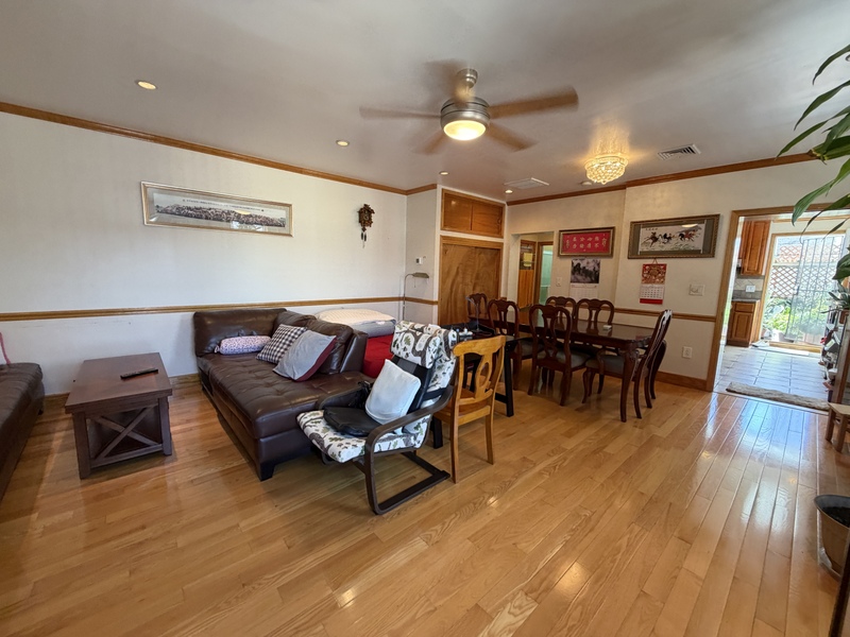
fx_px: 344
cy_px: 318
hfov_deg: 102.1
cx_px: 425
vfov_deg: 85.7
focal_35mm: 14
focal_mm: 2.22
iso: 250
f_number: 2.2
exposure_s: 1/60
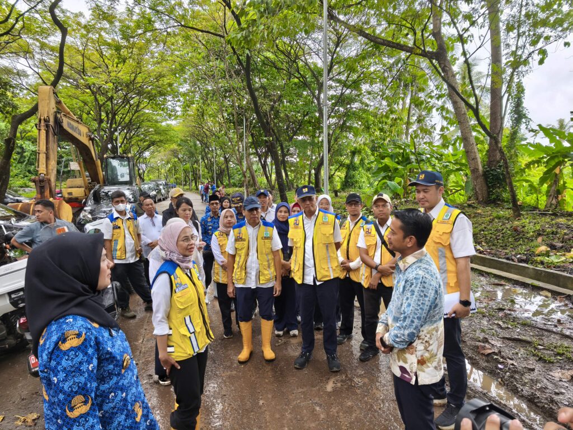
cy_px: 215
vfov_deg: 58.9
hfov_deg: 73.9
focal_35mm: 23
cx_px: 286
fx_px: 381
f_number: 1.7
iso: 100
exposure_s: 1/100
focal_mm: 5.35
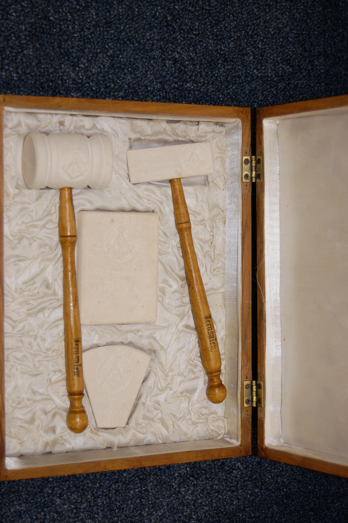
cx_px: 174
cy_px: 262
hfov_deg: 20.1
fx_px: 980
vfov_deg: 29.9
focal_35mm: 68
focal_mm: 45
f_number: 5.3
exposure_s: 1/60
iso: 400
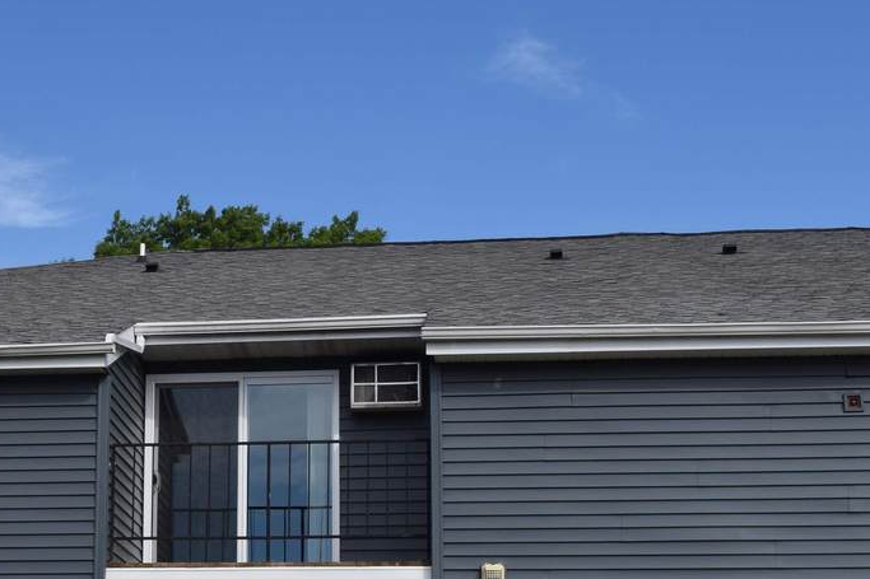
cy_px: 530
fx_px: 1835
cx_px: 150
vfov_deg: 17.7
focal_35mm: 76
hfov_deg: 26.1
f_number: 9
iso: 200
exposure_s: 1/320
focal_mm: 27
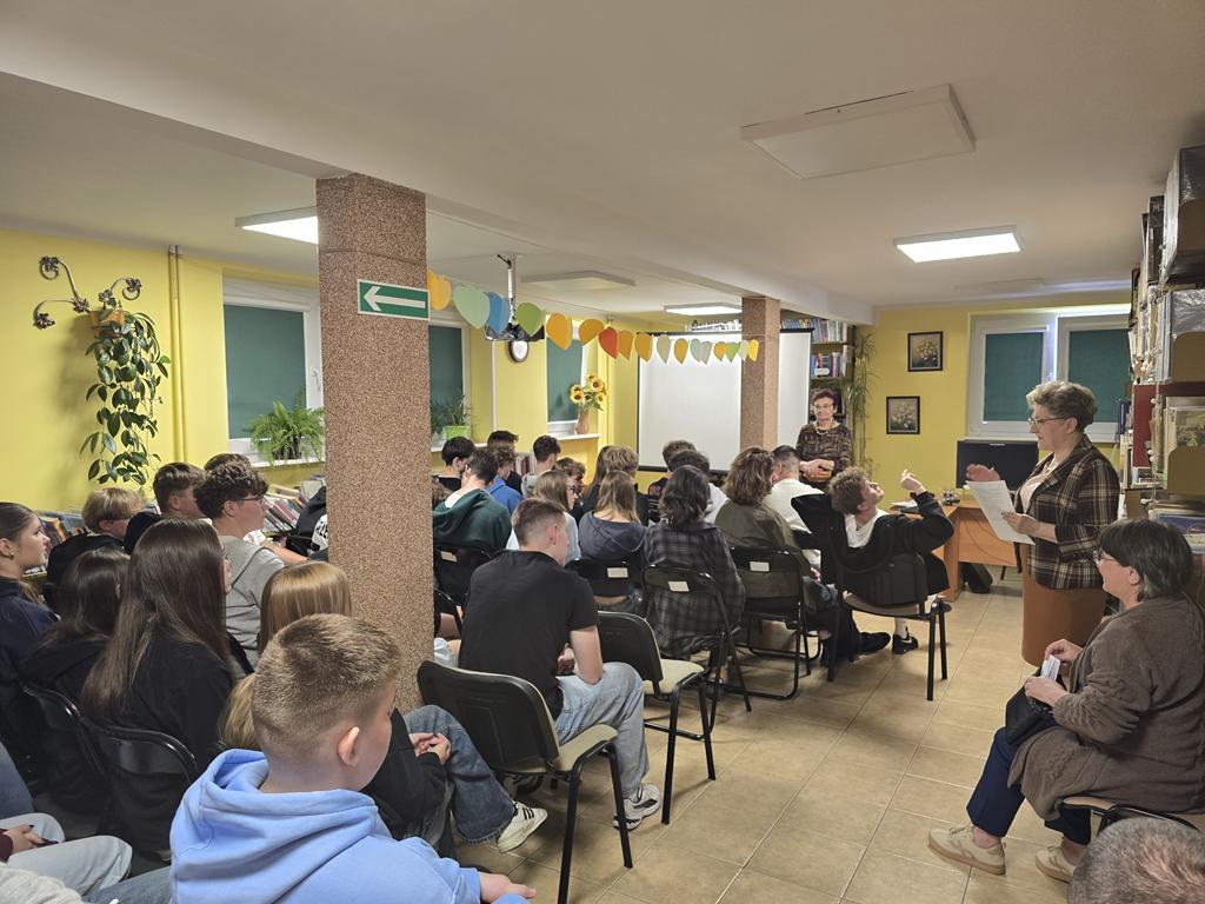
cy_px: 452
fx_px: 801
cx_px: 602
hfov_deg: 73.9
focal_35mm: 23
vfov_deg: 58.9
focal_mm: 6.3
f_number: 1.7
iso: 200
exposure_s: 1/100
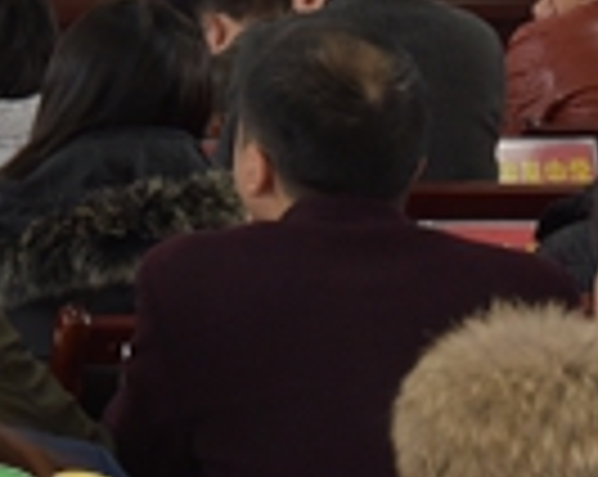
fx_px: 3428
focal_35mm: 194
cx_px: -472
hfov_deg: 9.5
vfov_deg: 7.9
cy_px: 32
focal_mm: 55
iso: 2000
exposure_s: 1/13
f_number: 13
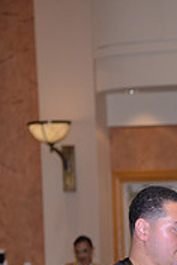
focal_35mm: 279
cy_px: 397
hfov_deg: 4.9
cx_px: 256
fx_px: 2057
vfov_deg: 7.3
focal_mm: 85
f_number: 4
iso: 1000
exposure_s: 1/250
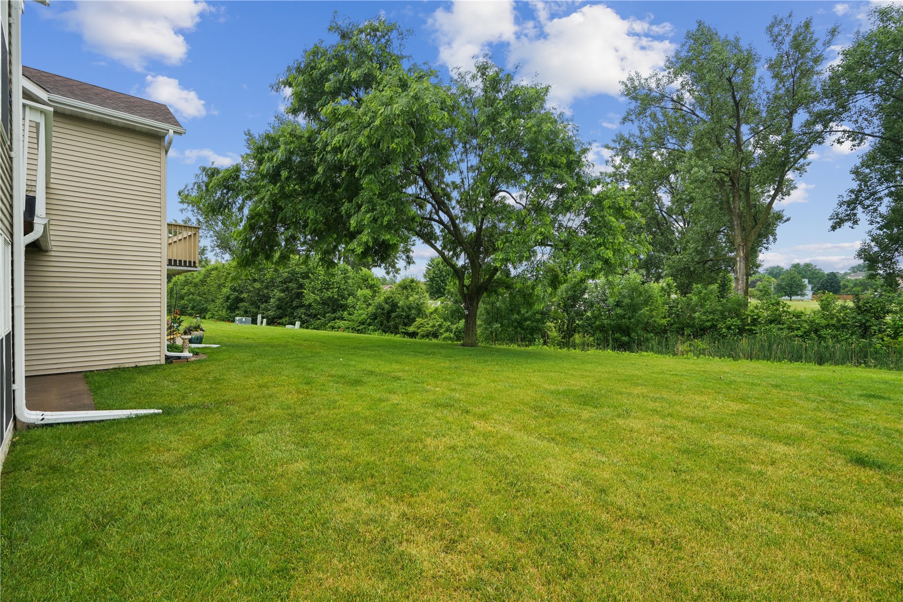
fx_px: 401
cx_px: 452
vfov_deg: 73.7
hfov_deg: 96.7
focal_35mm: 16
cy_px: 301
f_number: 10
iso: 640
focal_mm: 16
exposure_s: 1/400
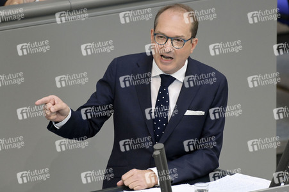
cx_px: 144
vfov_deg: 2.7
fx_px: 4011
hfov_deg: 4.1
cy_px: 96
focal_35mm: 500
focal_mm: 500
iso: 8000
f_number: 5.6
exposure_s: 1/400
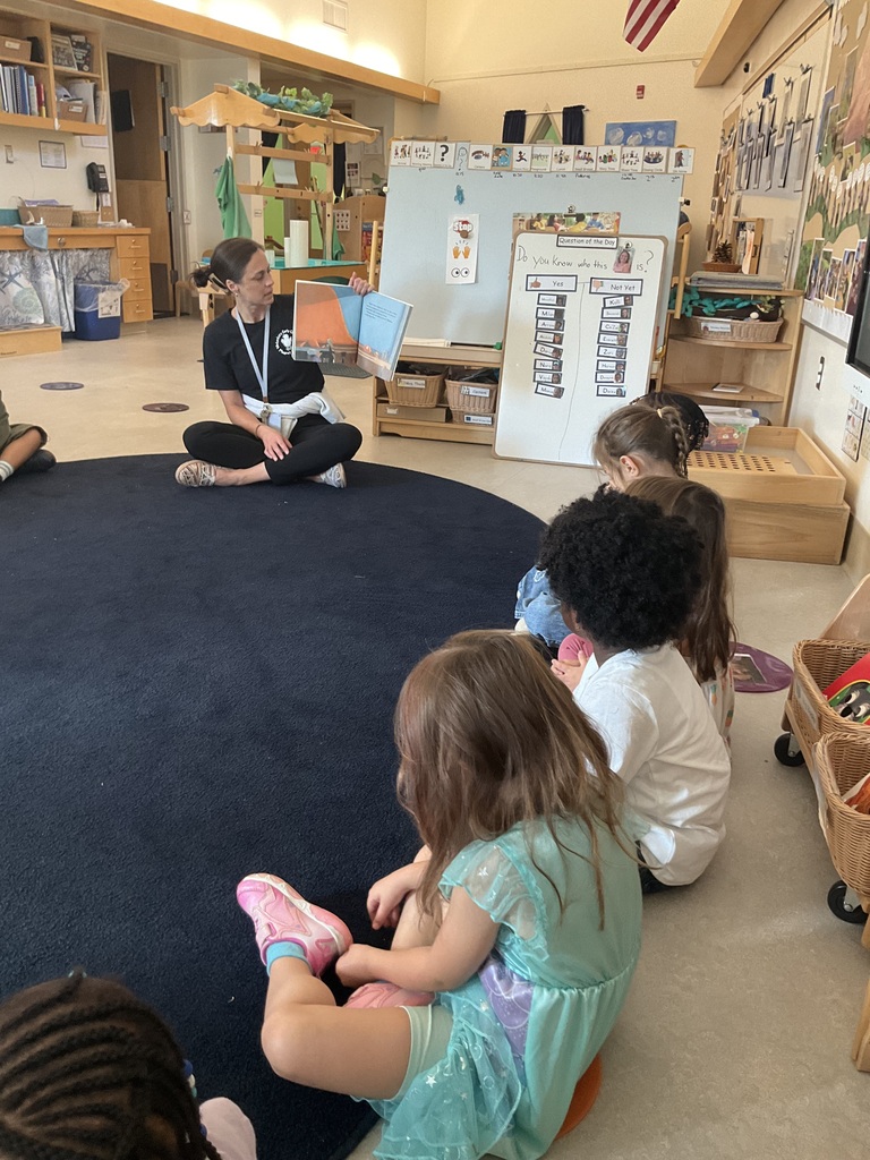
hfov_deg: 48.2
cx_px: 435
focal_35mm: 29
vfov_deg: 61.7
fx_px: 972
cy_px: 580
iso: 125
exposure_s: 1/60
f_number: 1.8
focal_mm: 3
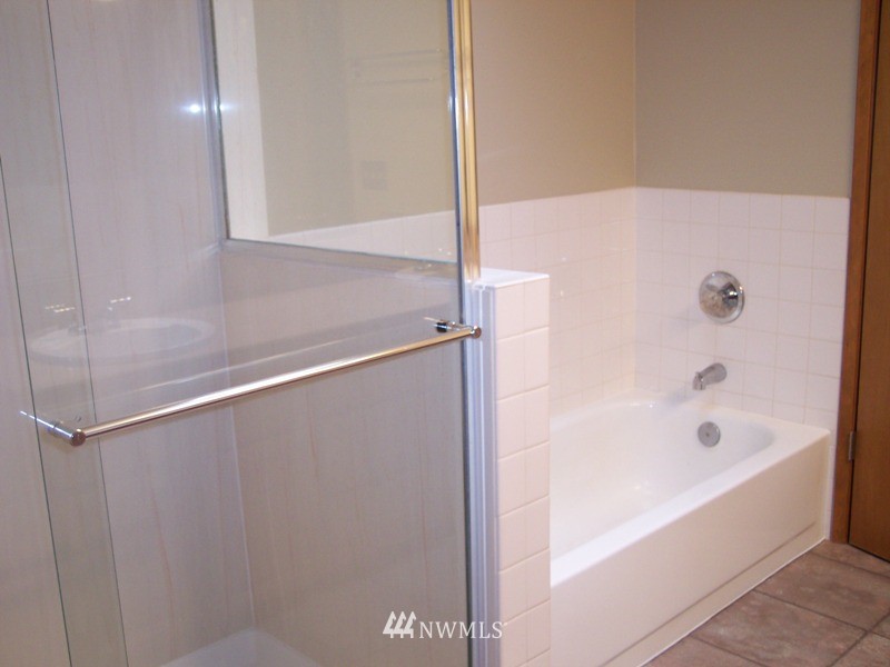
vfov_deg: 37.7
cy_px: 334
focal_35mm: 38
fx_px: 977
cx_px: 445
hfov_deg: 49.0
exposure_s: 1/30
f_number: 2.8
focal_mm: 8
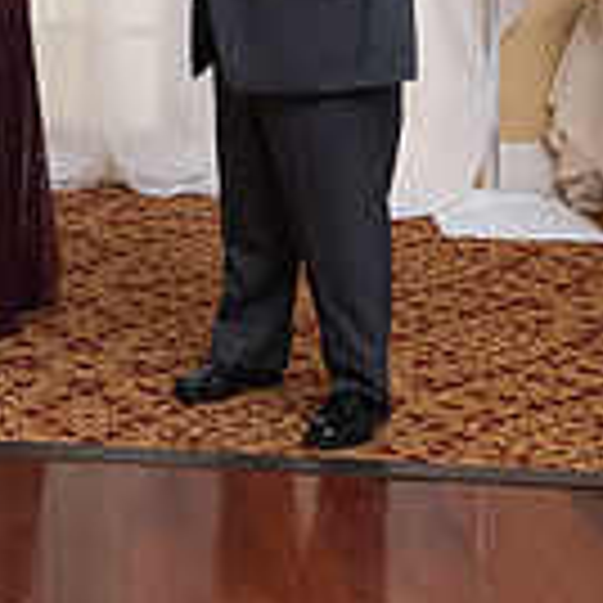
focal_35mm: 88
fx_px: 1734
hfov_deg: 18.4
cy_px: -164
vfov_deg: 18.5
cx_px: -176
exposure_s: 1/125
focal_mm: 24
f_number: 5
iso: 1250
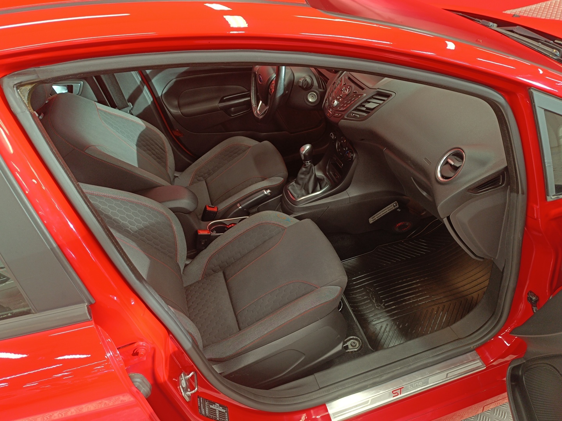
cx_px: 281
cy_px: 210
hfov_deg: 71.6
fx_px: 390
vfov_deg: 56.8
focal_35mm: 24
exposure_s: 1/50.1
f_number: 1.88
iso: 308
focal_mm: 5.59
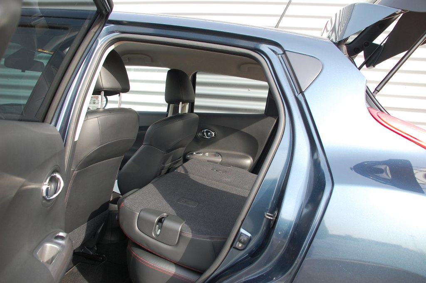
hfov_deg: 67.4
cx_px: 213
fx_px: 319
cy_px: 142
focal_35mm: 27
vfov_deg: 47.9
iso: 280
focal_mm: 18
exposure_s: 1/125
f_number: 5.6
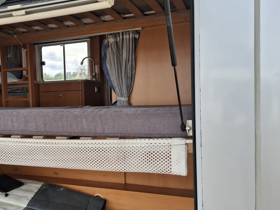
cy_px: 120
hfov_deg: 49.3
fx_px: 299
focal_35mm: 37
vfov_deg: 38.6
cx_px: 93
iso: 50
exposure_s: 1/588
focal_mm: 5.54
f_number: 1.8
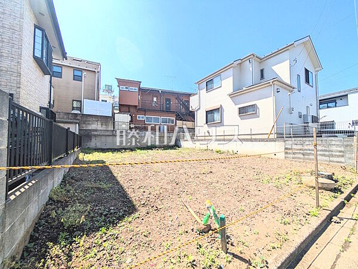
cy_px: 134
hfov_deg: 102.1
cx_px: 179
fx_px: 145
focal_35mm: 14
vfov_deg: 85.7
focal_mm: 1.83
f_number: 2.2
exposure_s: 1/1300
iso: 49
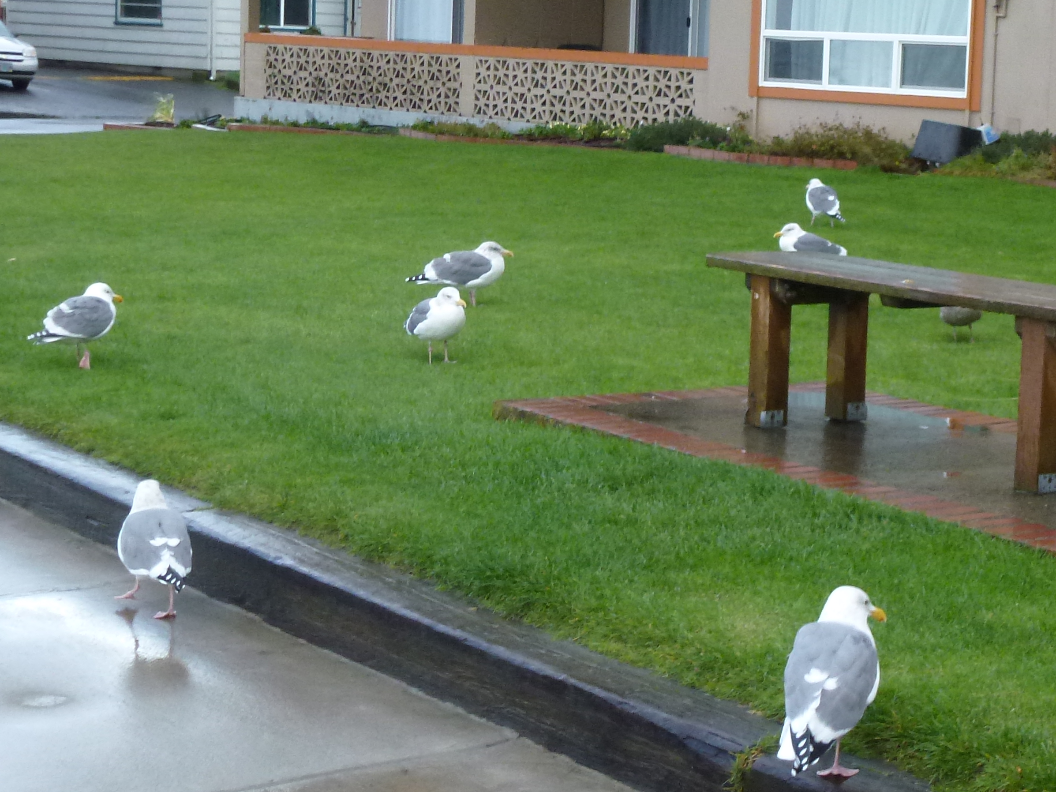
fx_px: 2257
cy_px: 343
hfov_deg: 26.0
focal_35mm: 74
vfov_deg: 19.9
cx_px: 801
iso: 250
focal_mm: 7.4
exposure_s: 1/320
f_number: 3.9
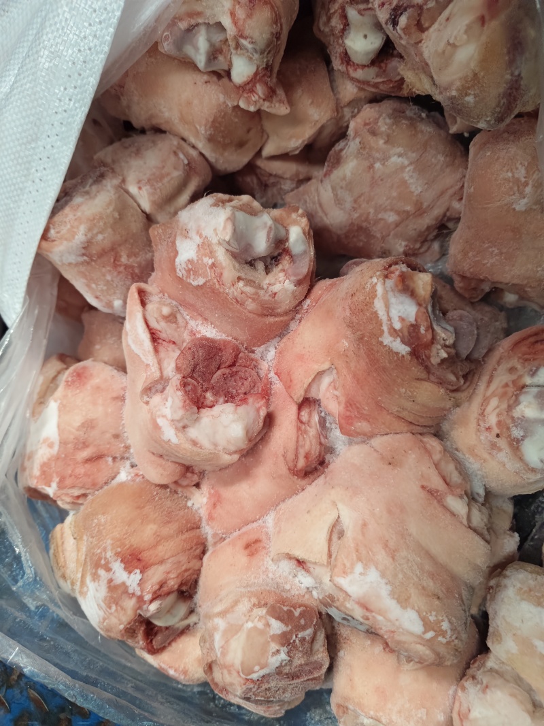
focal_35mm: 24
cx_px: 272
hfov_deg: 56.8
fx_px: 503
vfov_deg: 71.6
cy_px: 363
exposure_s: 1/227
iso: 50
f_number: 1.88
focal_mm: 5.56
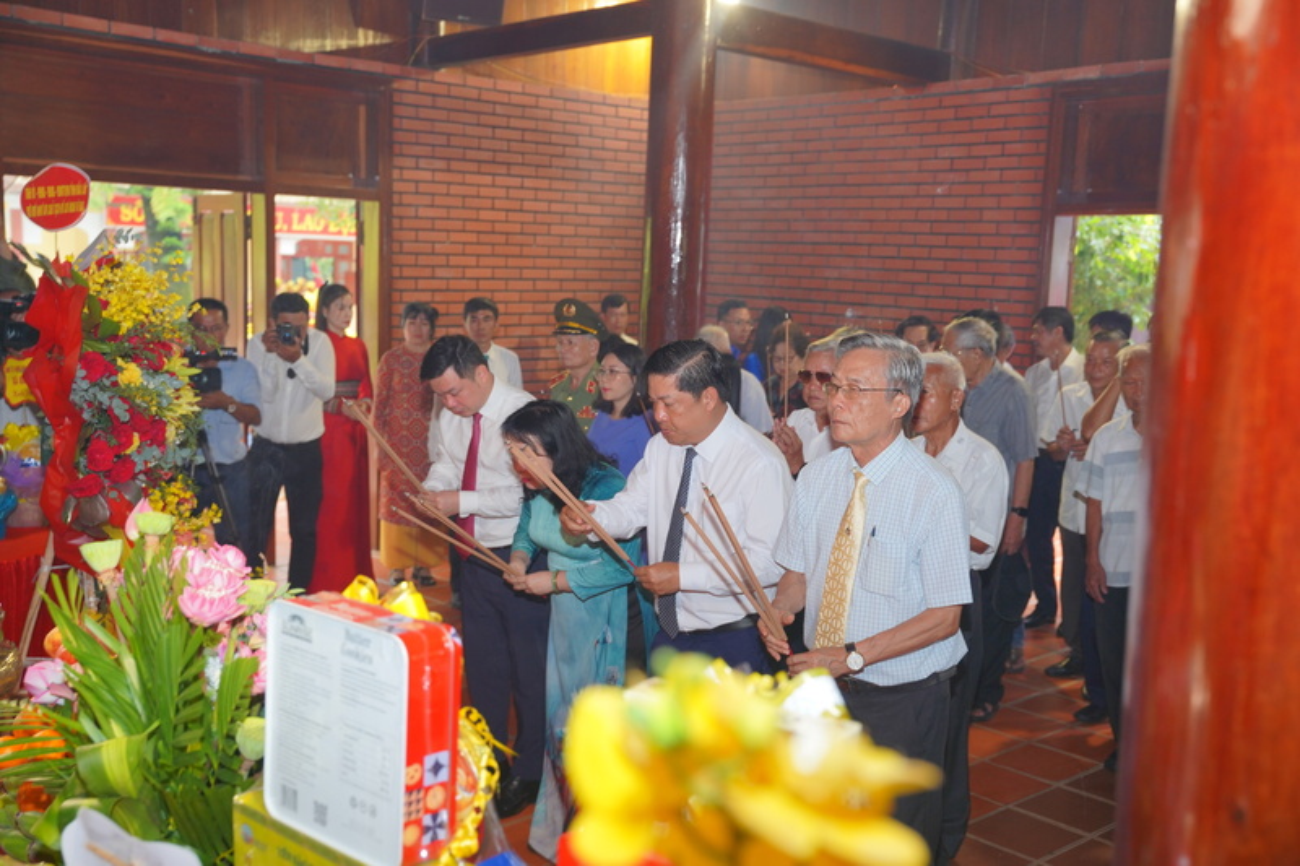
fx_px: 1365
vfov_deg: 35.2
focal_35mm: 38
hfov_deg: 50.9
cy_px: 433
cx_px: 650
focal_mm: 37.8
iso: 800
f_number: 4
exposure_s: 1/160
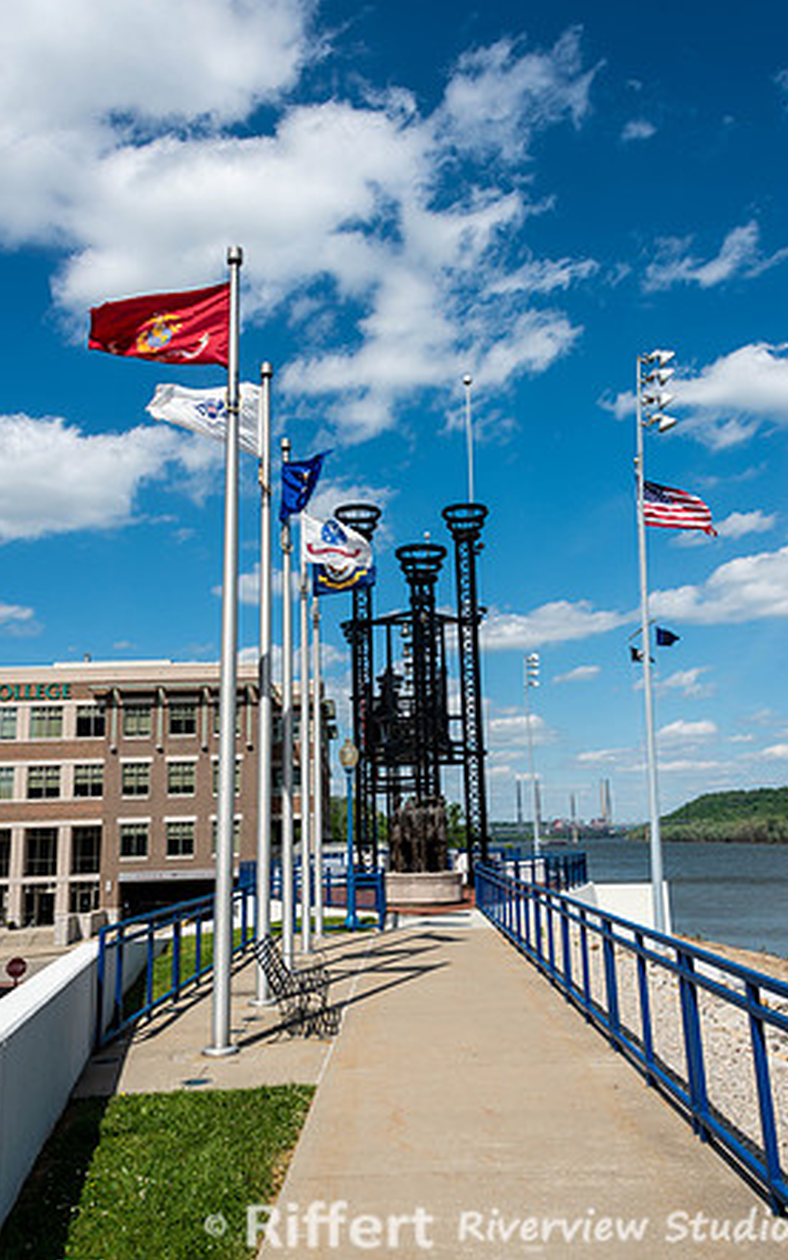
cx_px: 404
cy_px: 634
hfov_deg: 43.2
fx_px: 996
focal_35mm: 29
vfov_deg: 64.6
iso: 100
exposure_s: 1/400
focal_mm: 28
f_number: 9
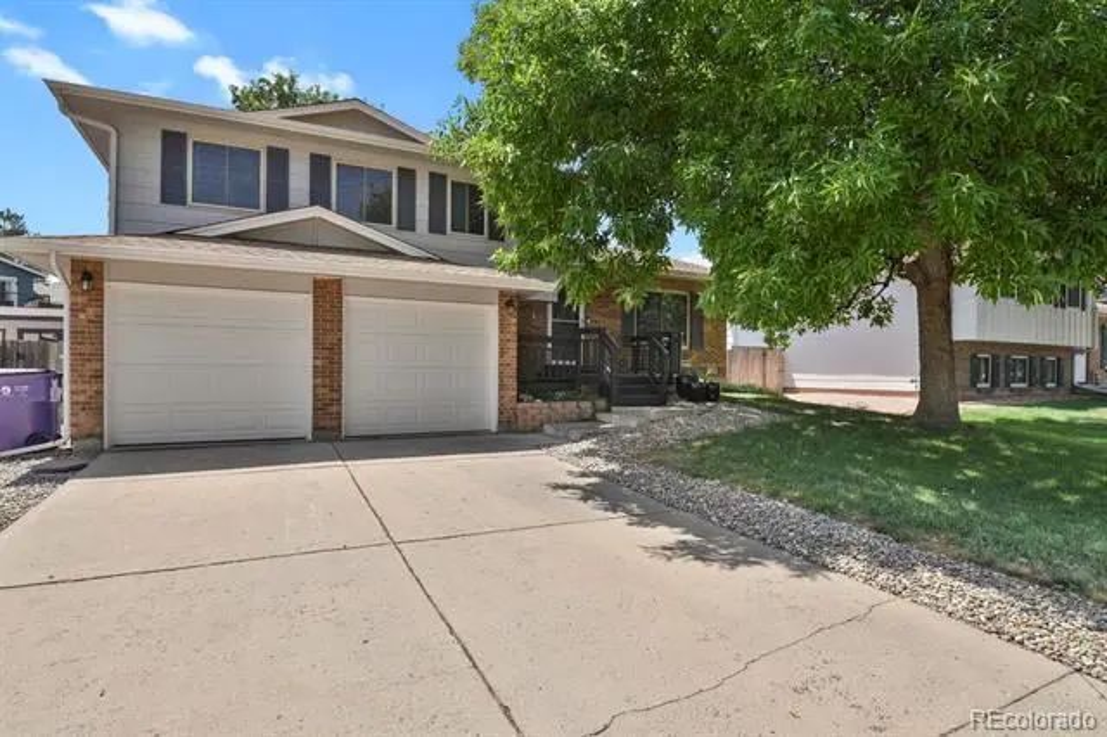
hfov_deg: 93.3
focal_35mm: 17
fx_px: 522
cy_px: 368
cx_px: 554
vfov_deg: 70.4
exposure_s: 1/40
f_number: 8
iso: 100
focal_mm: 17
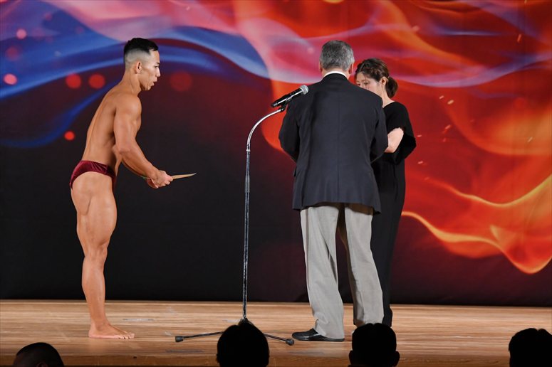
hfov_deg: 8.6
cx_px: 276
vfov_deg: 5.7
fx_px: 3678
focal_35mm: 240
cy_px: 184
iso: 3200
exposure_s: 1/400
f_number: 5.6
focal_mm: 160
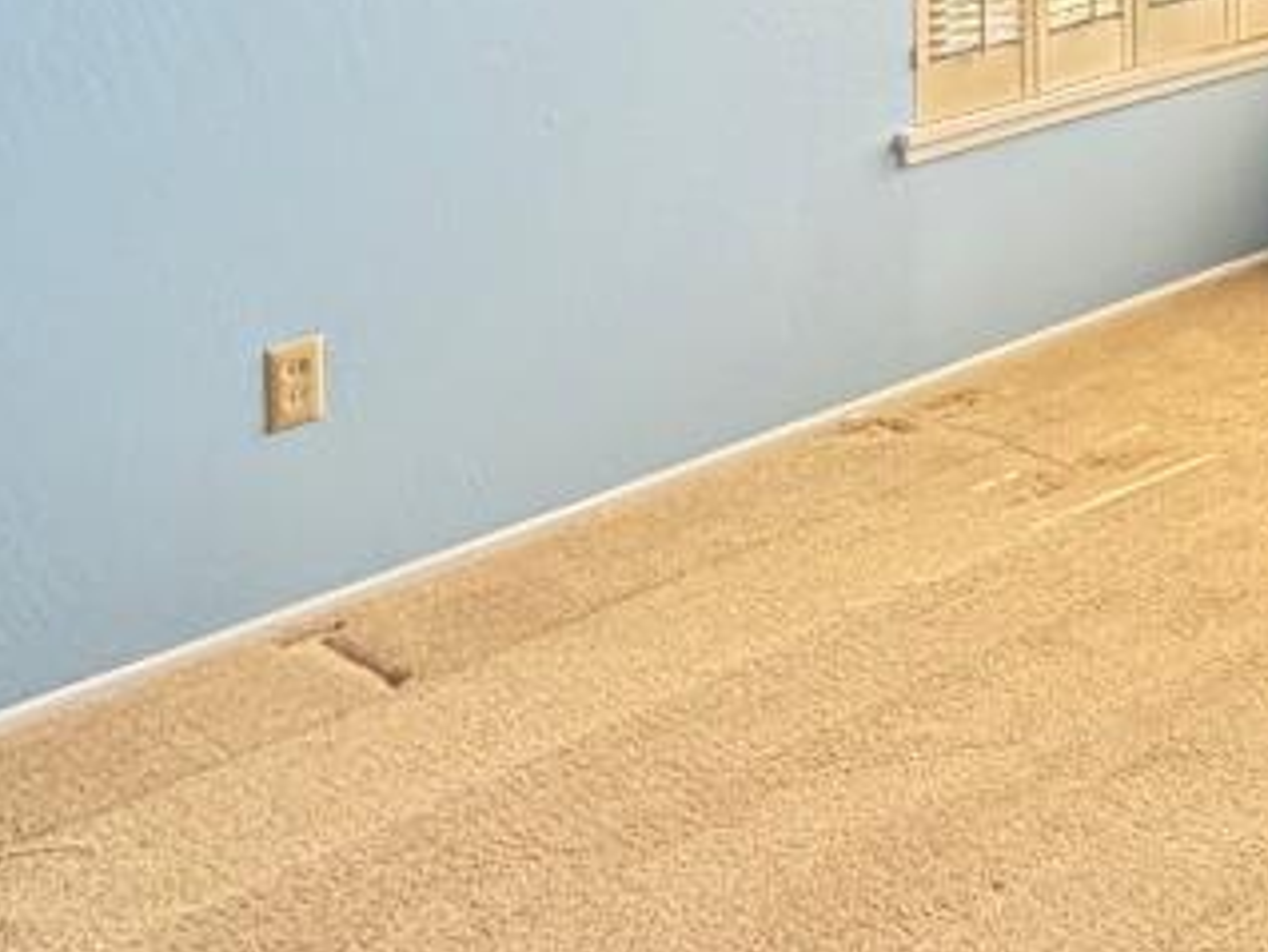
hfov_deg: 24.1
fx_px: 2419
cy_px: -396
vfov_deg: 19.8
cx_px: 1826
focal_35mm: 66
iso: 320
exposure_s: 1/62
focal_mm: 2.22
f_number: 2.2
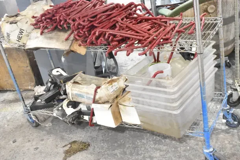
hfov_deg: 46.4
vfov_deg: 31.9
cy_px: 80
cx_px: 120
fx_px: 280
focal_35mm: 42
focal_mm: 28
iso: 6400
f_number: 6.3
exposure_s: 1/160
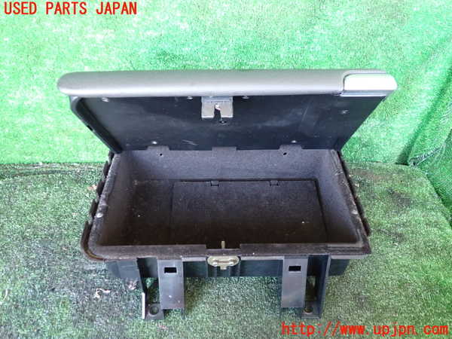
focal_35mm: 30
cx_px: 226
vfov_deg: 46.8
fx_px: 392
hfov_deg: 60.0
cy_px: 170
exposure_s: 1/30
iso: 800
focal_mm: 5.4
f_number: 2.3
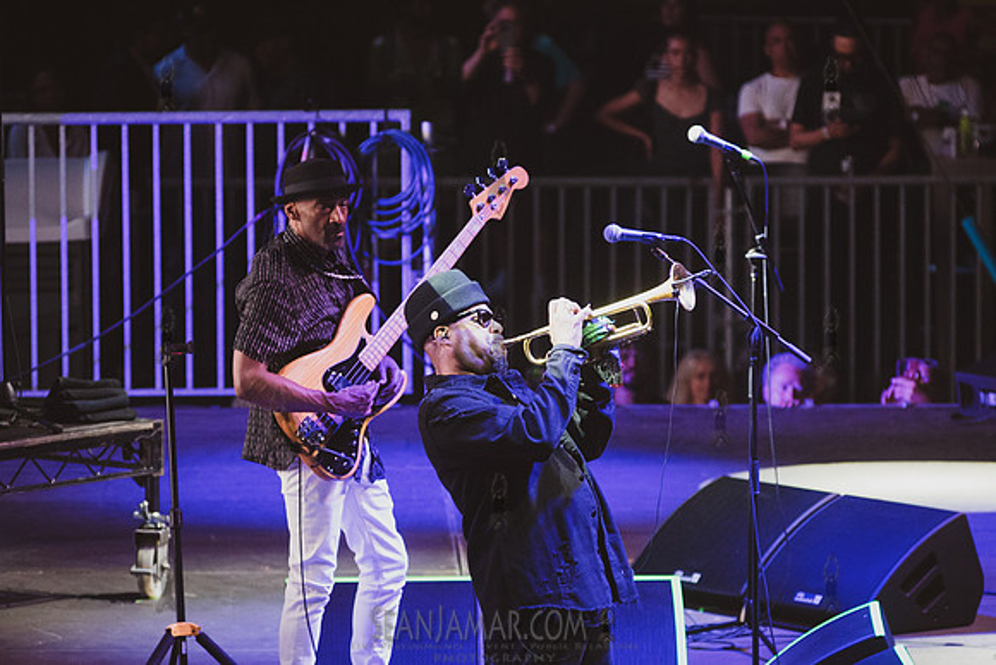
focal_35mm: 280
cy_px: 383
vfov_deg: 4.9
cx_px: 471
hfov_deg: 7.3
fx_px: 7759
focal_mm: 200
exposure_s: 1/400
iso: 4000
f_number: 4.5
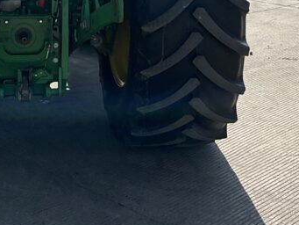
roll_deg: -1.9
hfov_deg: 23.1
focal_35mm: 84
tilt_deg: -1.0
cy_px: -86
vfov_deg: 16.4
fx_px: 726
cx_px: 76
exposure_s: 1/2427
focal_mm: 3
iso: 25
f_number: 1.8
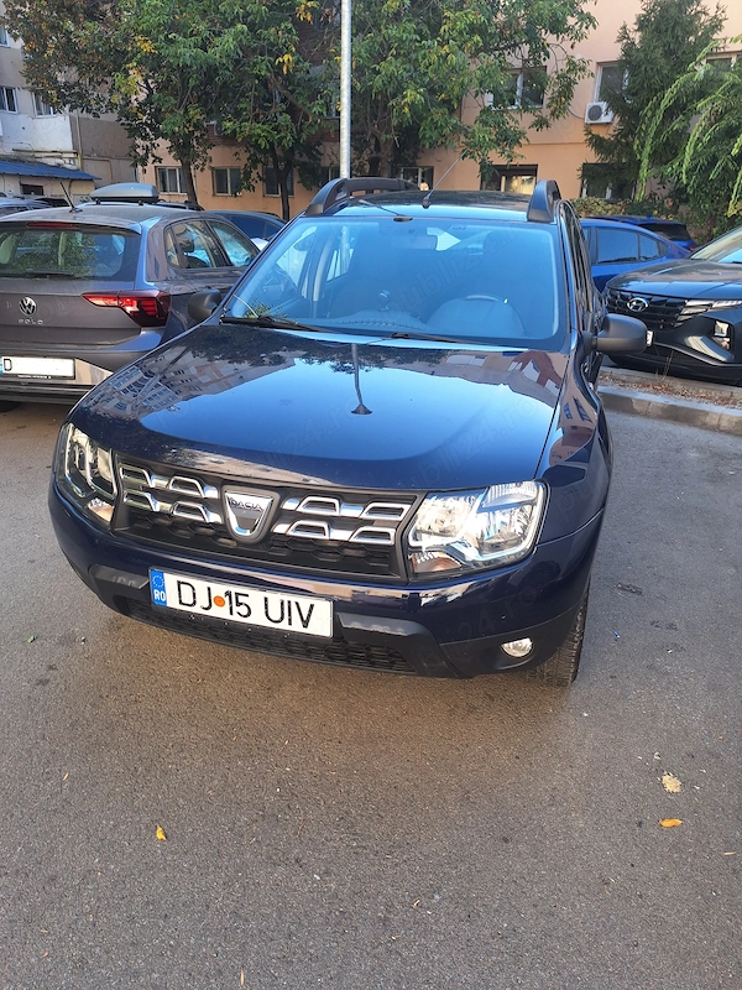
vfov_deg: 73.9
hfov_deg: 58.9
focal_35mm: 23
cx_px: 371
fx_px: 657
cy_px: 495
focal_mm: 5.54
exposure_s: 1/268
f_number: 1.8
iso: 40
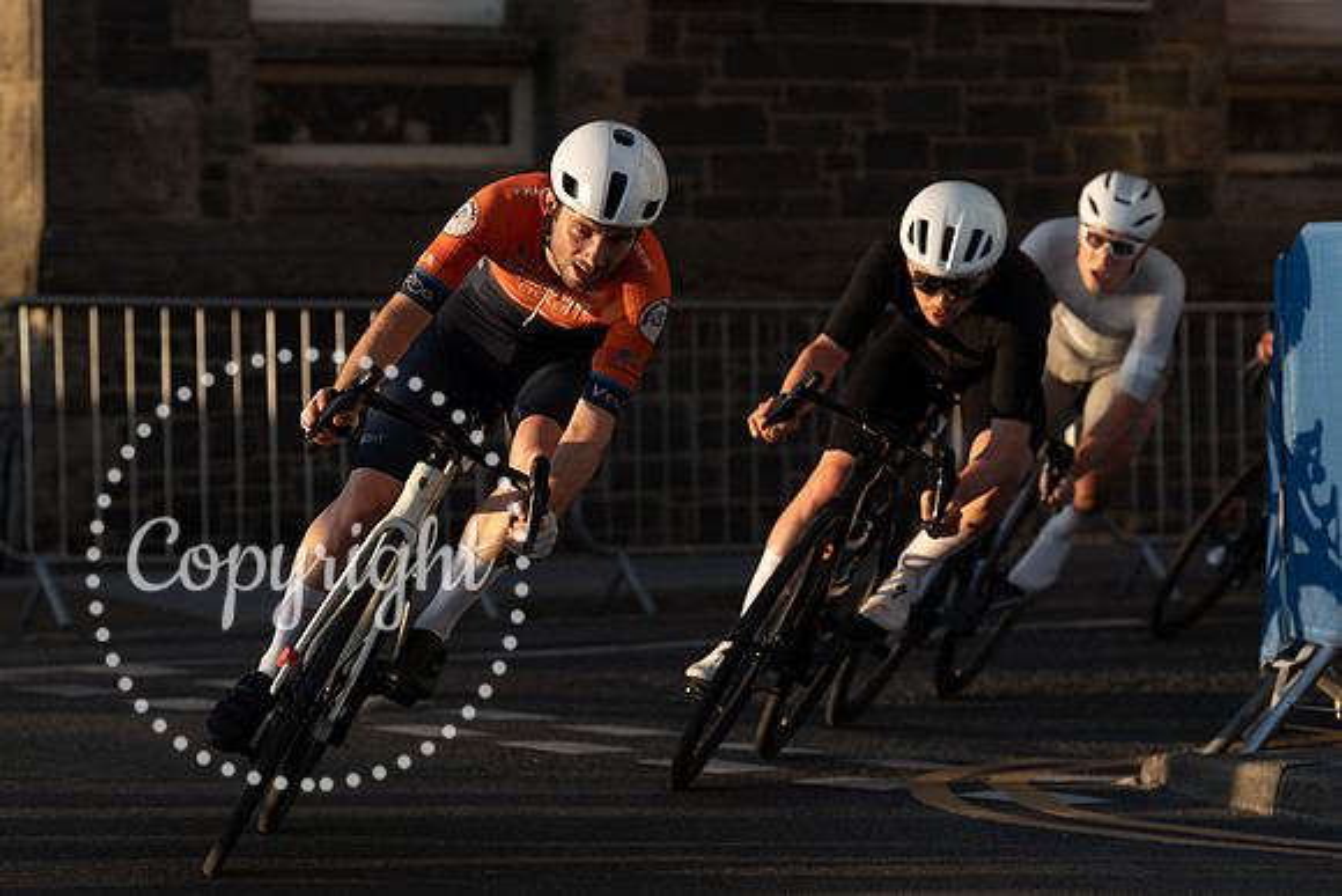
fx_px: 5970
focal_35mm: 160
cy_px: 434
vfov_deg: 8.6
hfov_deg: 12.8
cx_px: 609
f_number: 4
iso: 200
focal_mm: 135
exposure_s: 1/1000
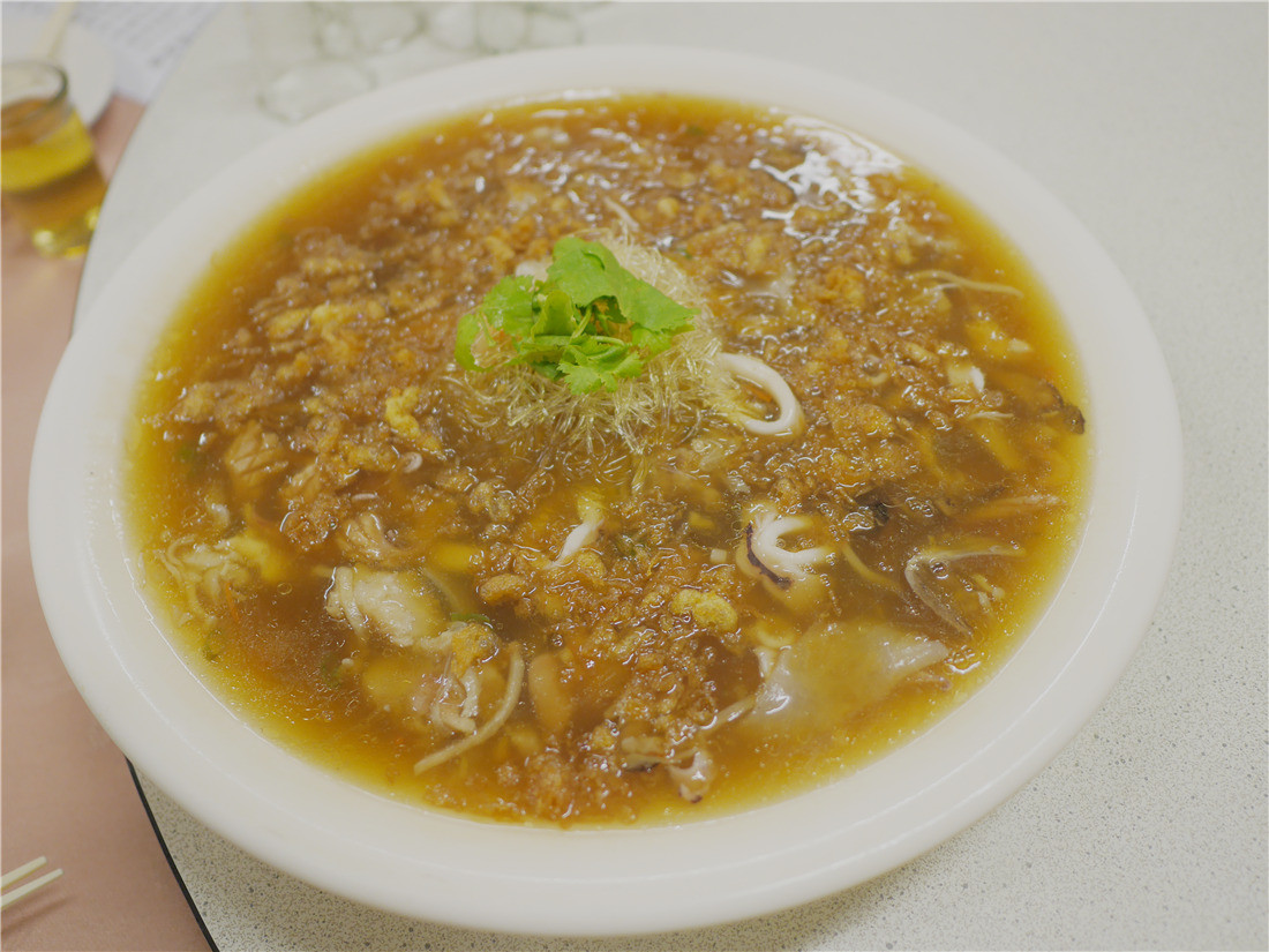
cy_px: 476
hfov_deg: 60.0
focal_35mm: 30
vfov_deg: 46.8
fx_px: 1100
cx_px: 634
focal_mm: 15
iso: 320
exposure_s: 1/60
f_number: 1.7
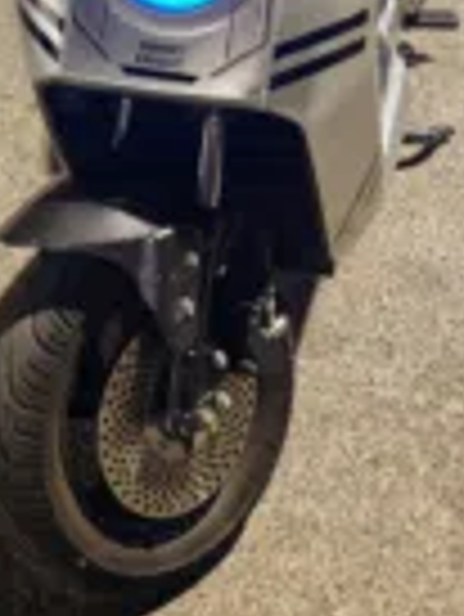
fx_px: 1356
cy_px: -130
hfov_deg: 19.4
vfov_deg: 23.4
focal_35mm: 76
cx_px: 185
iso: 1250
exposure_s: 1/38
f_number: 1.5
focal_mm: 4.94
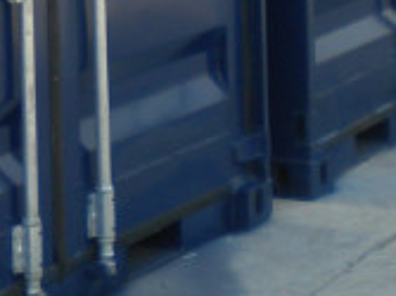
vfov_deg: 8.5
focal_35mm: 168
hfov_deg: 11.5
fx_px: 1921
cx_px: -116
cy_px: -232
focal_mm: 6.3
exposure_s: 1/268
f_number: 3.1
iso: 80
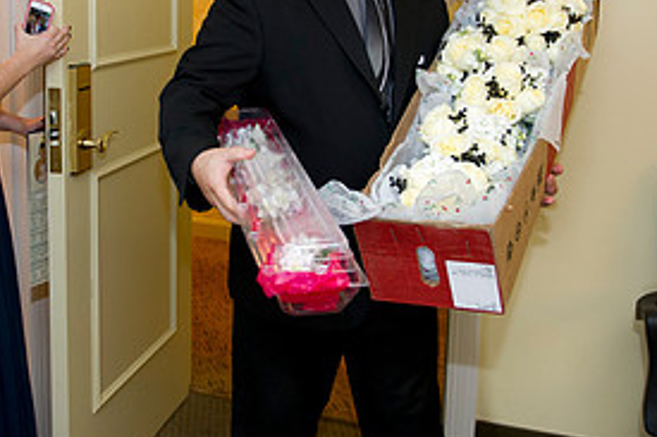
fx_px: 1040
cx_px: 251
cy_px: 129
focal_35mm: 57
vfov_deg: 23.6
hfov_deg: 34.9
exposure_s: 1/125
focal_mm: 27
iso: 640
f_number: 2.8
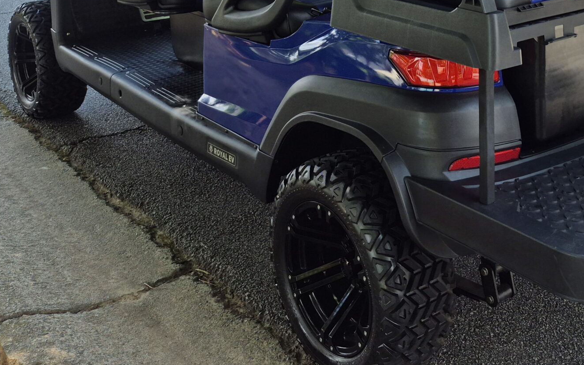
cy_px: -48
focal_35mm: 47
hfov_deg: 41.5
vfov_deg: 25.2
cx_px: 430
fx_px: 748
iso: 25
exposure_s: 1/584
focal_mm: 5.4
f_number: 1.8
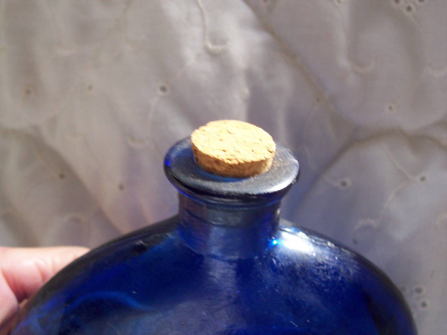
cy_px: 168
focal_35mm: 37
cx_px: 224
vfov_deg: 38.7
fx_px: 478
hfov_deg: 50.1
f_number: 2.8
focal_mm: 5.6
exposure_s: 1/30
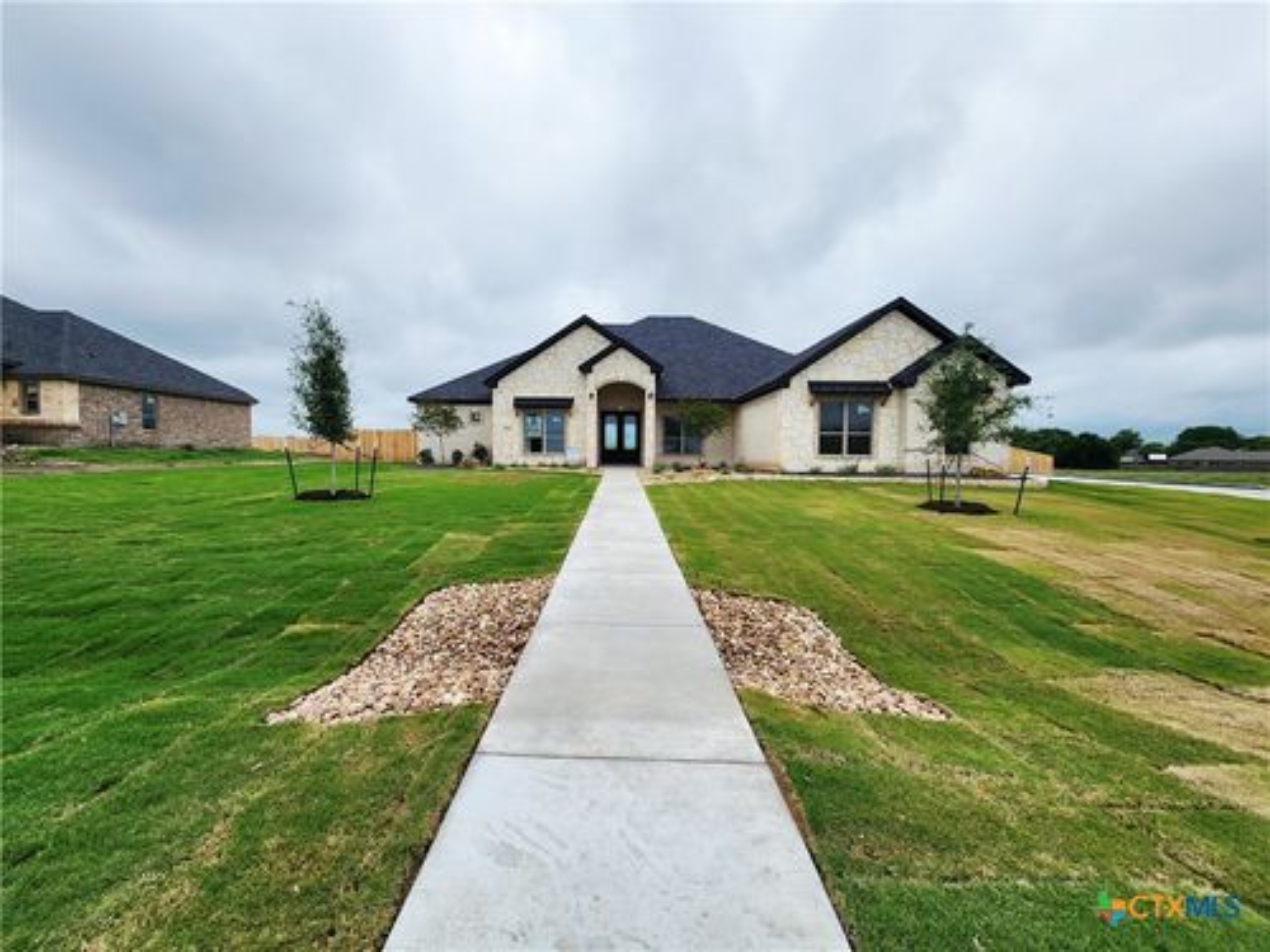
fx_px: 477
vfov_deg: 89.9
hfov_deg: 106.2
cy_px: 476
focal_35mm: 13
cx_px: 635
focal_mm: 2.2
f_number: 2.2
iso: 50
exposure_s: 1/5000
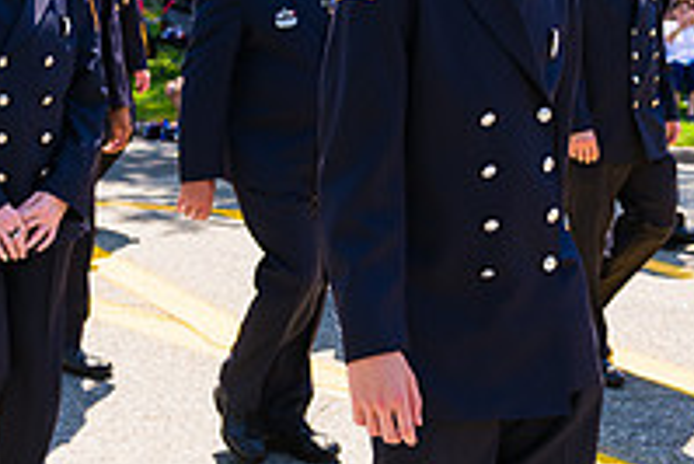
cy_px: 30
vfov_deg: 19.1
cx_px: 359
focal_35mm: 70
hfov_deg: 28.8
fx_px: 1350
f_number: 5
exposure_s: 1/1250
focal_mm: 24
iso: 200
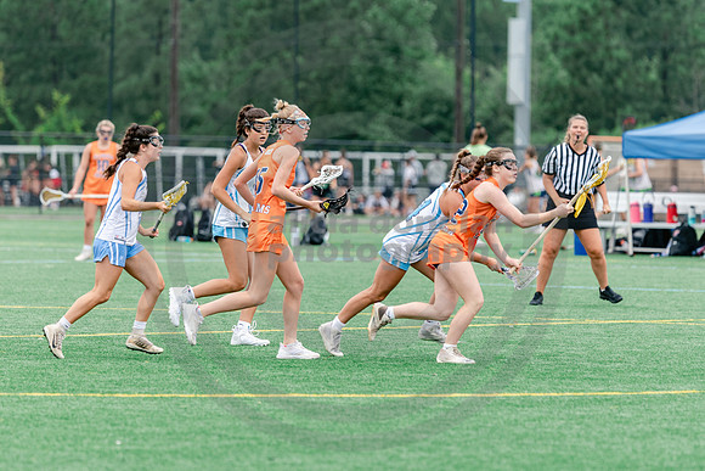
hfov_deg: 6.3
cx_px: 358
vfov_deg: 4.2
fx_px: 6371
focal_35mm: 325
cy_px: 217
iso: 250
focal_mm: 200
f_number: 3
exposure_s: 1/640
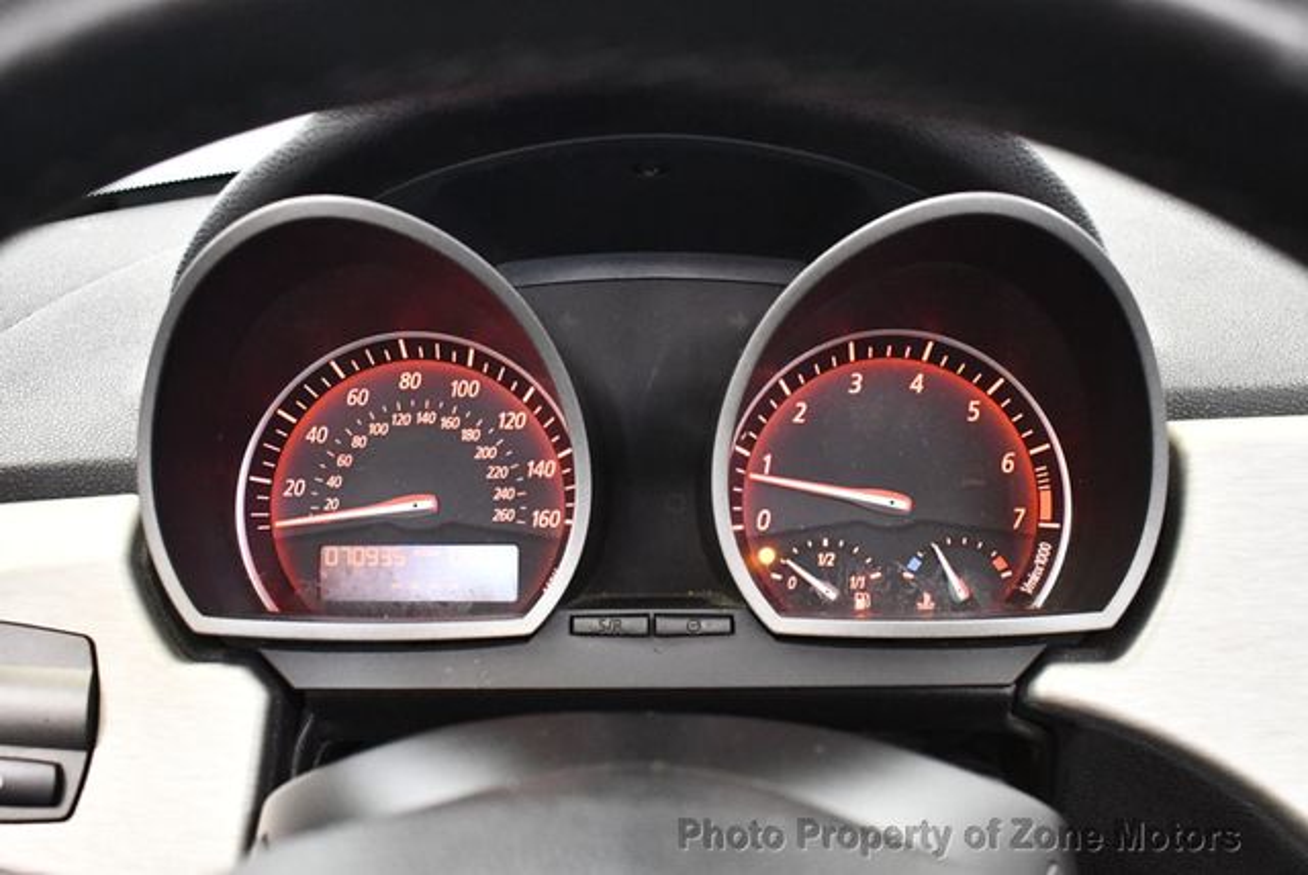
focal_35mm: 36
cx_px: 654
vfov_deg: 36.9
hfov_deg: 53.1
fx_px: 1309
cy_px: 438
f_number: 3.5
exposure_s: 1/60
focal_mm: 18
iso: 4500
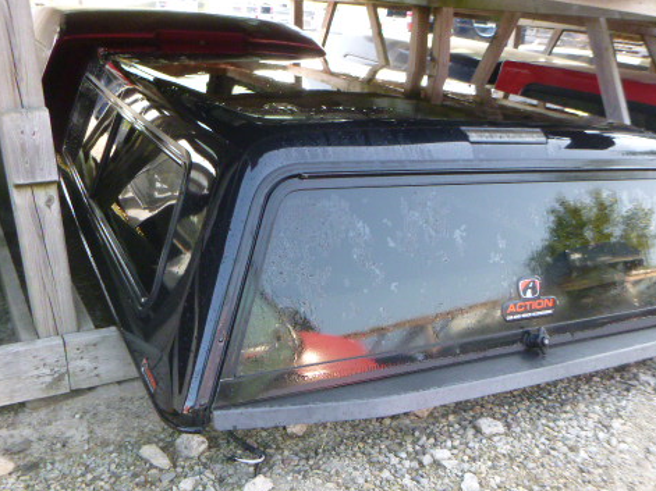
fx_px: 644
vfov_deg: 41.5
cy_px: 307
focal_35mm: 34
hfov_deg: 53.7
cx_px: 387
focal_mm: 4.5
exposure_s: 1/60
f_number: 3.9
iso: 320
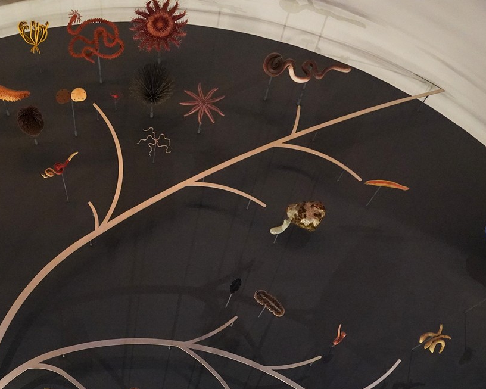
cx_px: 115
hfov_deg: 39.1
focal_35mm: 46
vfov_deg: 30.4
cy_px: 393
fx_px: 662
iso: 8000
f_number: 3.5
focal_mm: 20
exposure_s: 1/80
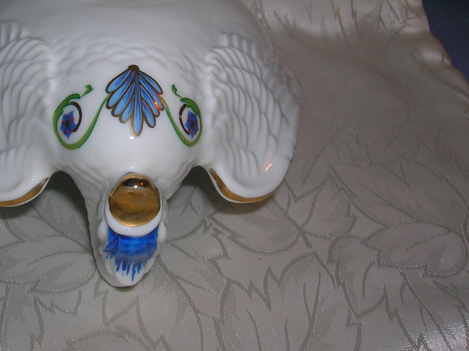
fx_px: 772
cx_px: 108
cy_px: 134
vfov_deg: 25.5
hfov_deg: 33.0
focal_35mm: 57
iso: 50
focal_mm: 5.7
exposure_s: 1/60.1
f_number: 4.9
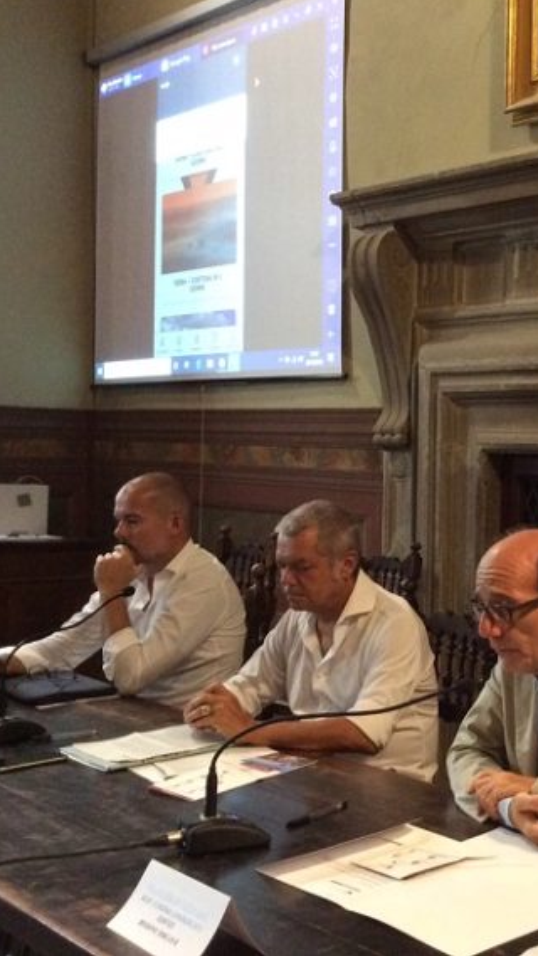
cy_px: 476
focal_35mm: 47
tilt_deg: -0.3
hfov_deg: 24.5
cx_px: 506
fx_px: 1192
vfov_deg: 43.7
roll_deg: +1.1
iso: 250
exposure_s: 1/25
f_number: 2.4
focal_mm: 3.3
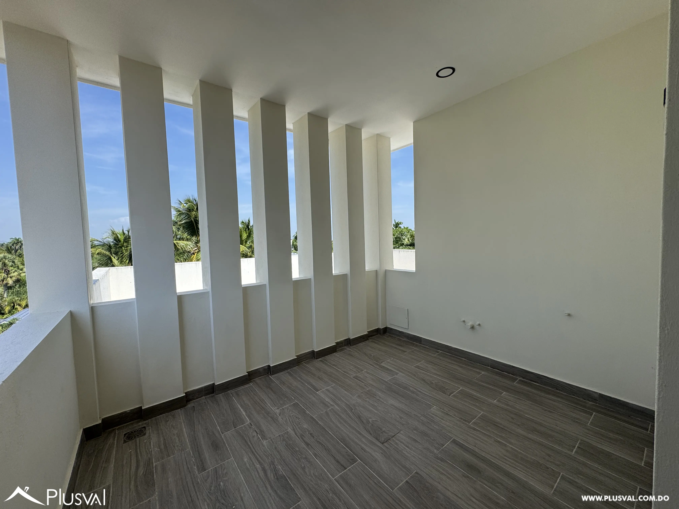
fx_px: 275
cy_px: 254
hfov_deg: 102.1
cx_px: 340
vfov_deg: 85.7
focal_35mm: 14
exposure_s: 1/796
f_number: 2.2
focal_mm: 2.22
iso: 50
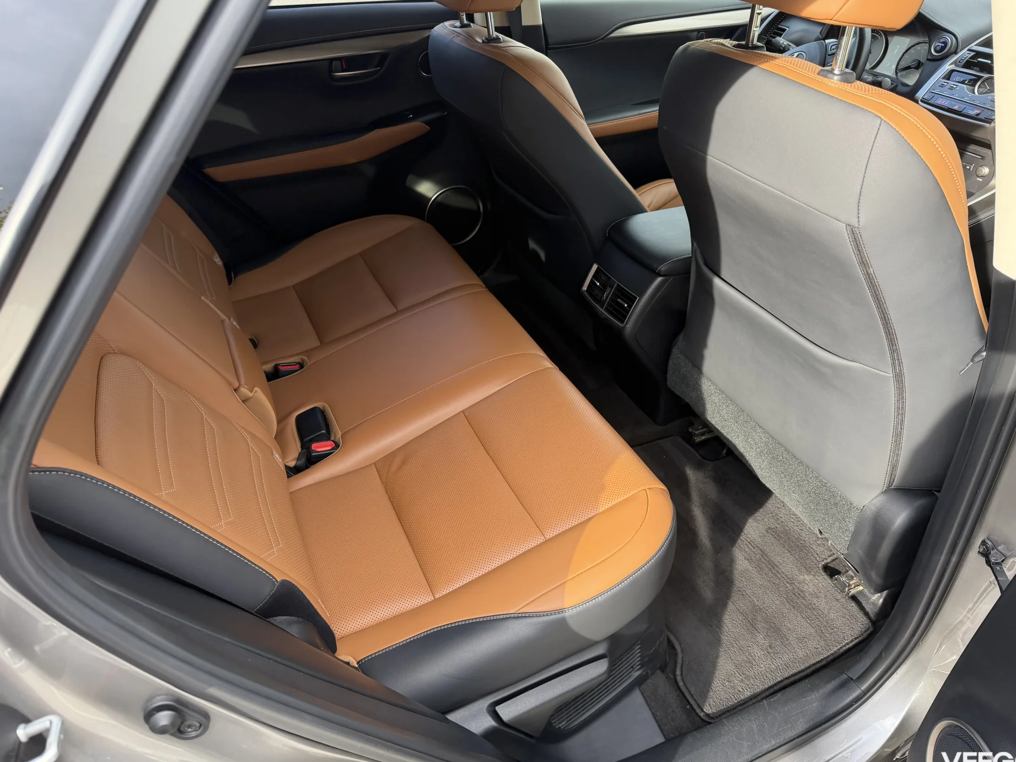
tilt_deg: -34.2
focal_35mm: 25
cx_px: 513
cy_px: 381
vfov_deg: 54.9
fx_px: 734
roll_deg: +2.1
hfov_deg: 69.4
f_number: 1.78
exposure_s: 1/215
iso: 160
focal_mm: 6.76
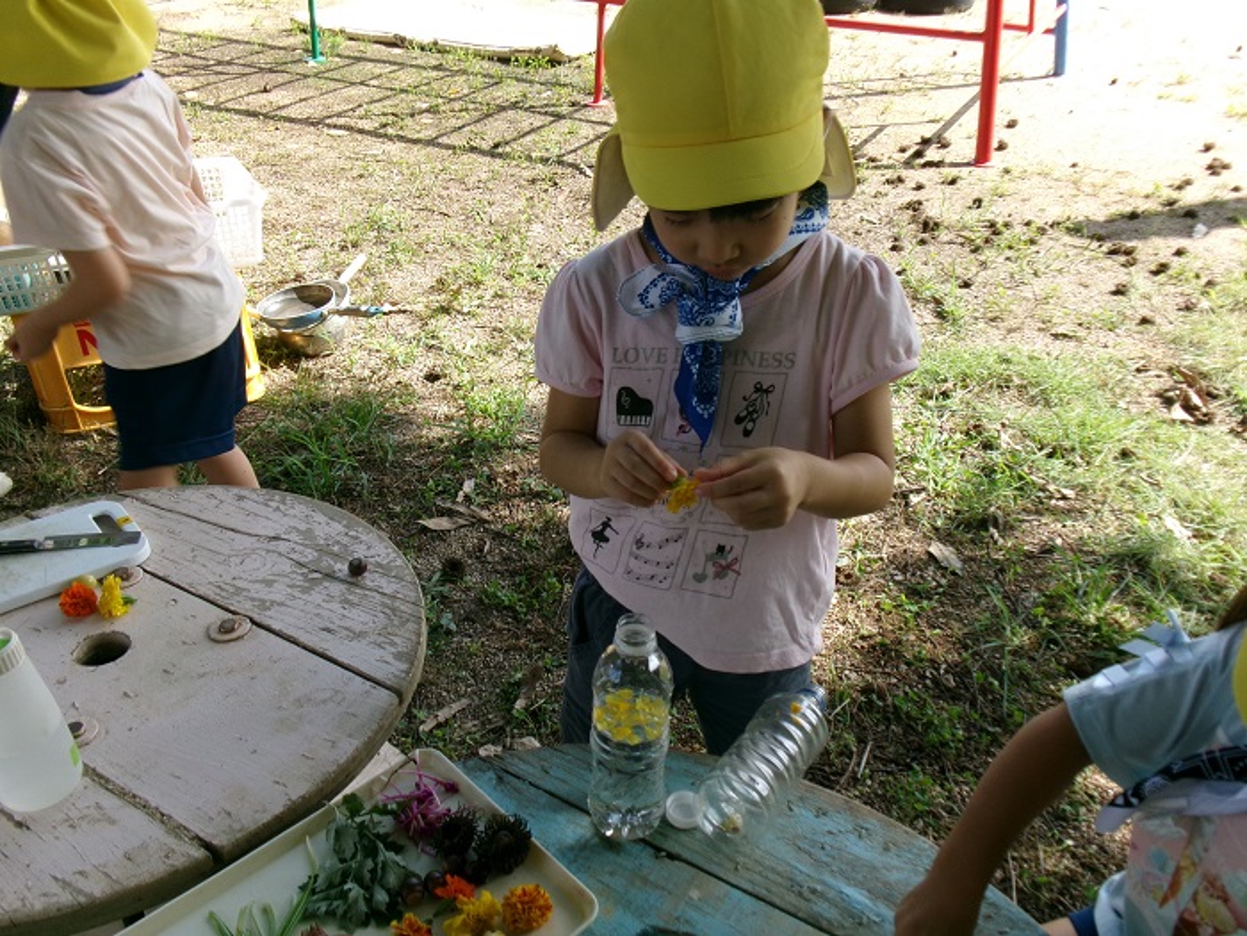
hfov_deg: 63.4
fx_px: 1009
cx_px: 624
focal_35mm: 28
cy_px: 468
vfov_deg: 49.7
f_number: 10.8
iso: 100
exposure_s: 1/38
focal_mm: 5.1
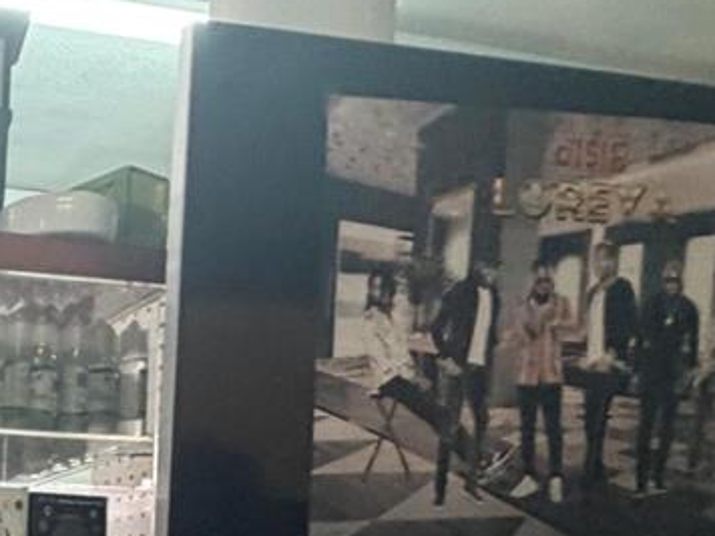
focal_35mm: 63
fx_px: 1301
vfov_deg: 20.9
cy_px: 727
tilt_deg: -2.1
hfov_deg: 24.1
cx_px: -362
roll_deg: -1.4
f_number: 2.2
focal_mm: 2.22
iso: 320
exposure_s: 1/60
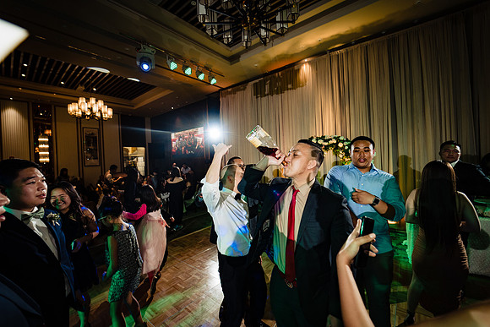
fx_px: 191
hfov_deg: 104.2
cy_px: 164
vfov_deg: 81.2
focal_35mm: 14
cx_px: 245
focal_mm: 14
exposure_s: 1/160
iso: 800
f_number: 2.8
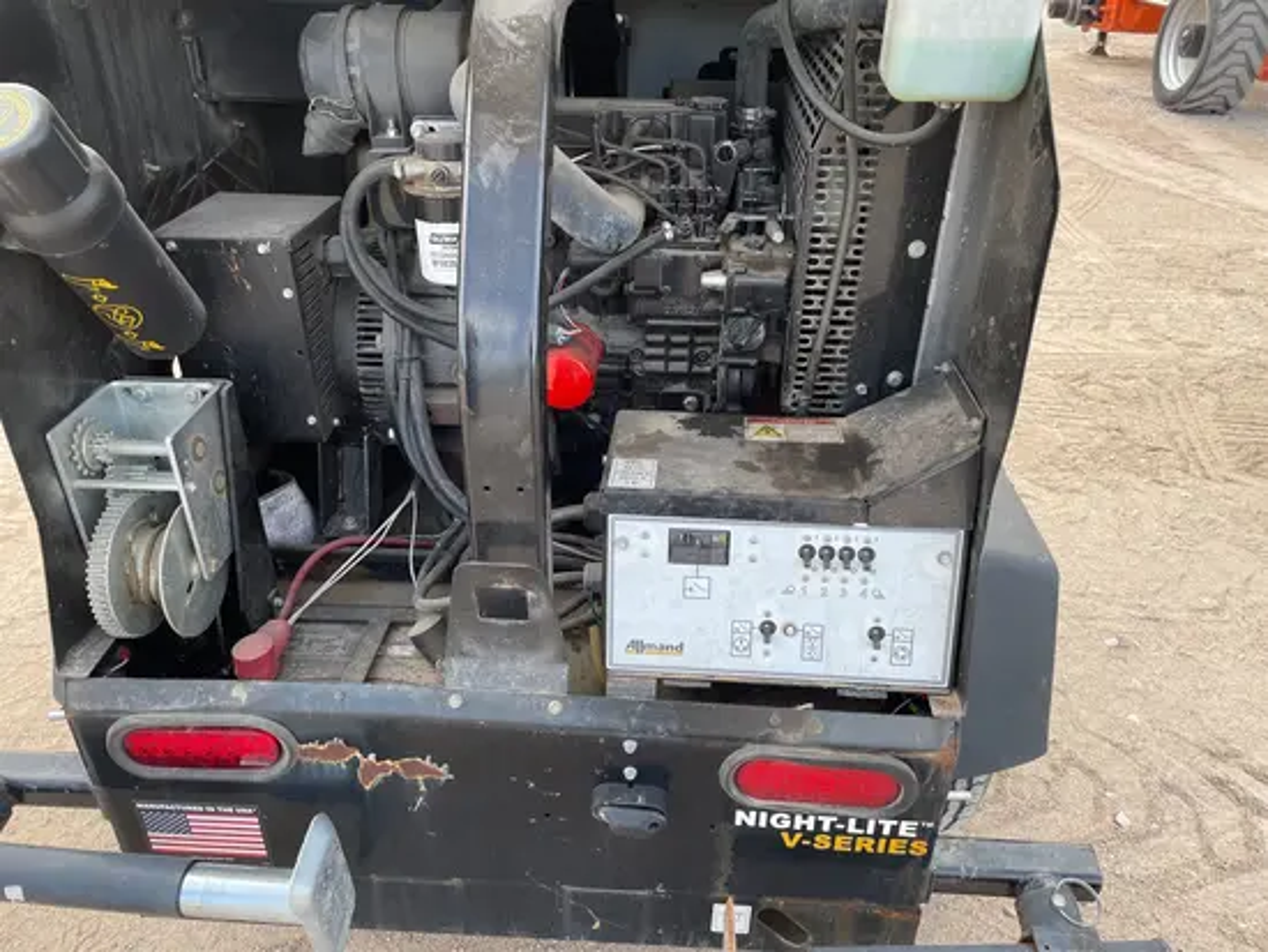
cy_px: 476
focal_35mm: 26
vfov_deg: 53.1
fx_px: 953
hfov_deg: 67.3
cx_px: 634
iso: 32
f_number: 1.6
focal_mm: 4.2
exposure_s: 1/349
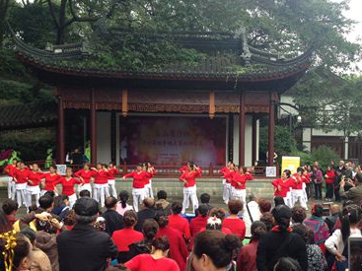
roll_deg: -1.0
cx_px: 228
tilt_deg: -3.6
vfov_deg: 32.0
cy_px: 170
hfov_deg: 41.8
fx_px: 470
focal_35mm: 45
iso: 64
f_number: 2.4
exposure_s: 1/120
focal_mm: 4.12
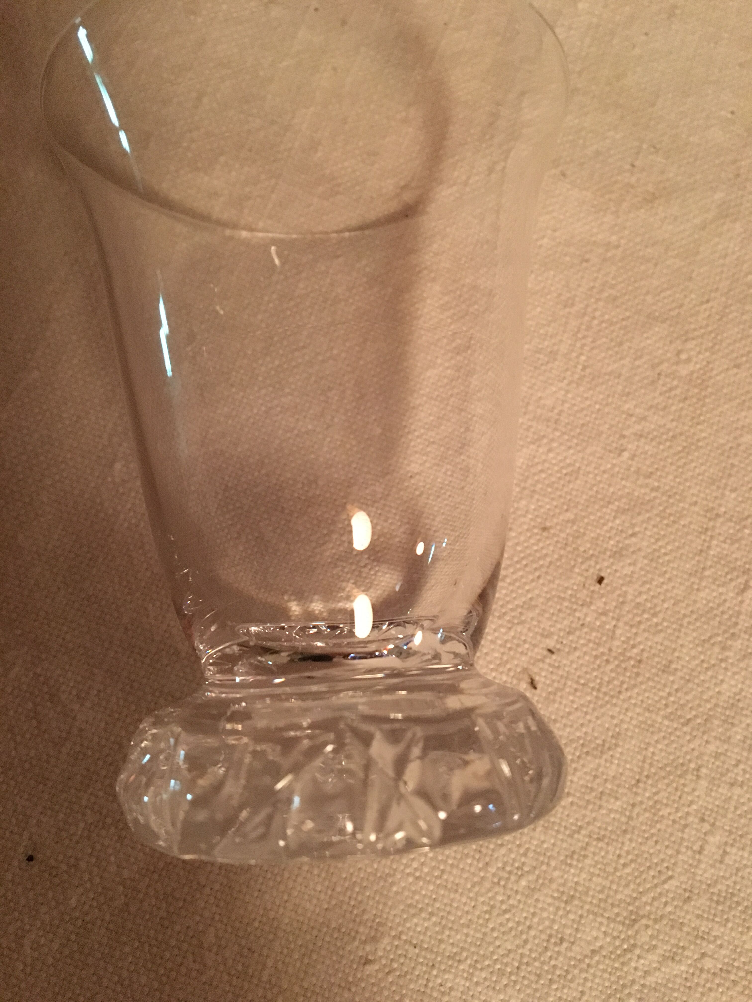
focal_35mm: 29
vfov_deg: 61.7
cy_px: 501
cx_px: 376
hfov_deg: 48.2
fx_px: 840
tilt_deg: -75.0
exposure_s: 1/17
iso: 320
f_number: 2.2
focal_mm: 4.15
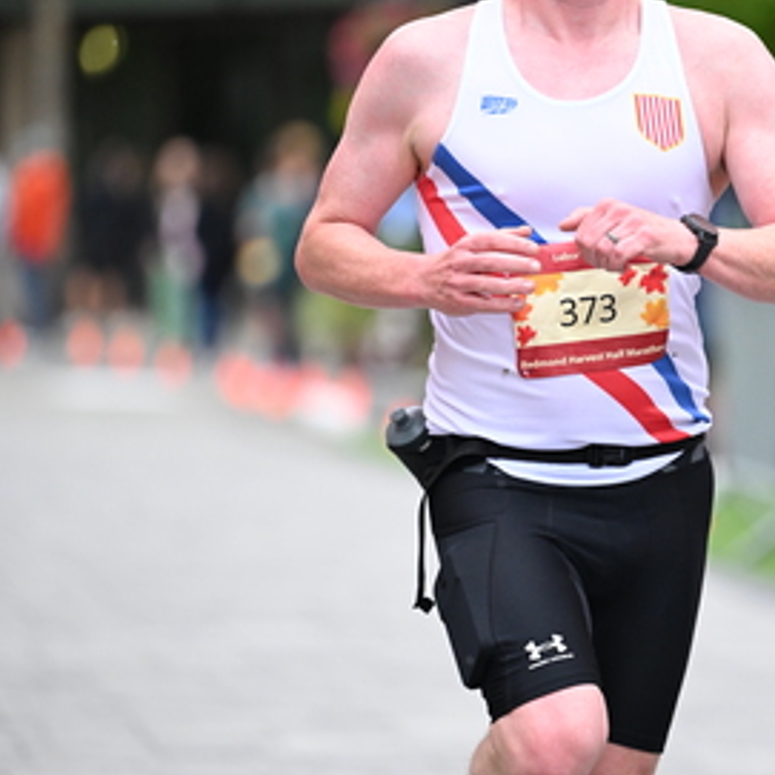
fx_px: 8080
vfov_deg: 5.5
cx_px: 519
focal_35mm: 319
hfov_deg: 5.5
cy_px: 343
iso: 1600
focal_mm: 185
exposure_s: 1/1600
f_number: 2.8
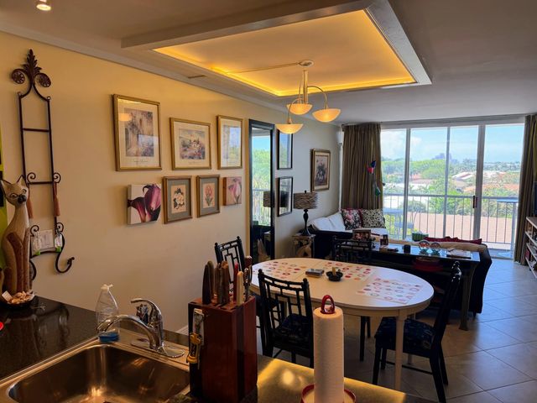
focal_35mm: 24
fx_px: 372
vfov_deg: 56.8
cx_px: 268
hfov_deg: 71.6
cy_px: 202
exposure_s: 1/170
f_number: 1.78
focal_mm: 6.76
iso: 80
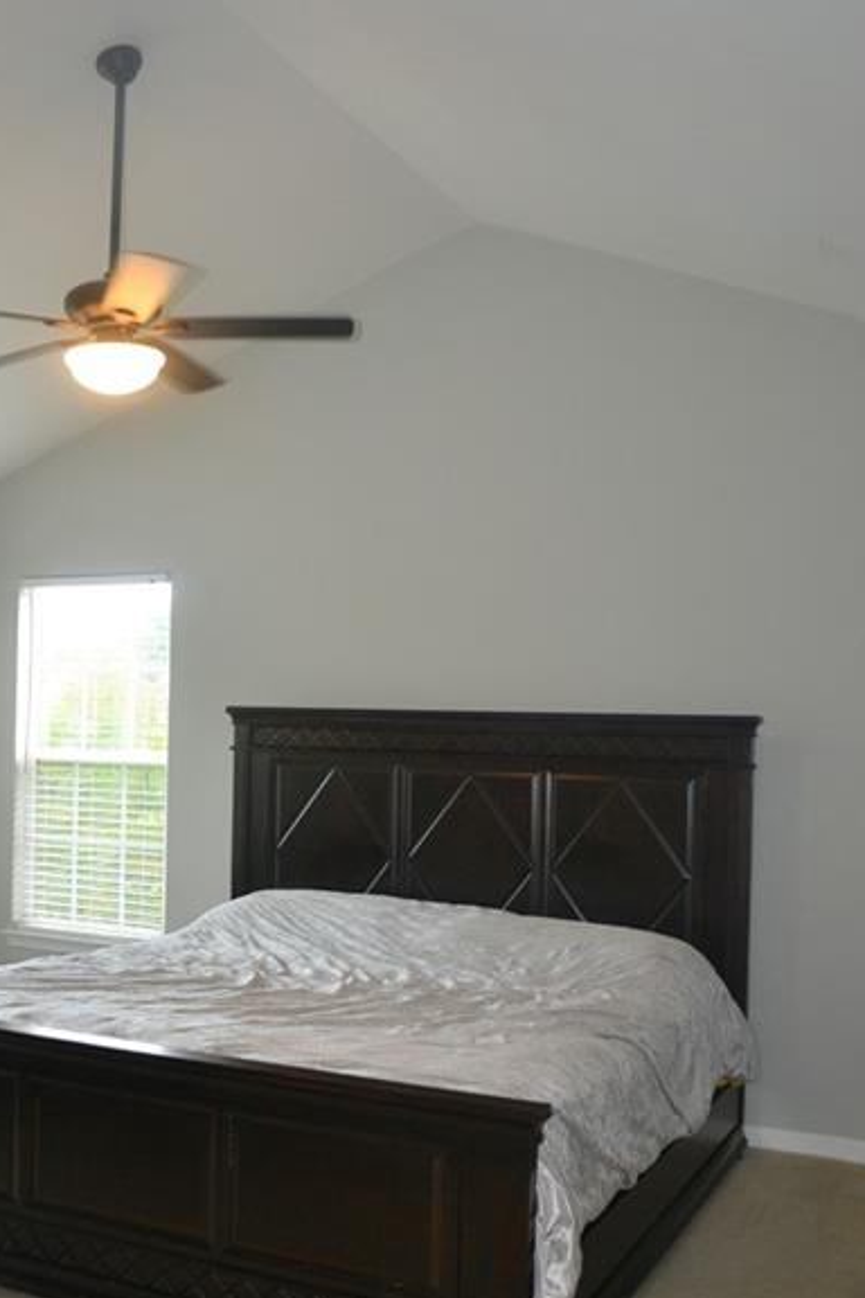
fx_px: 1297
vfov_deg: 53.1
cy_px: 665
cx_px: 313
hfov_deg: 36.6
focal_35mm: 36
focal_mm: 18
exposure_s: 1/60
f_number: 3.5
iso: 640
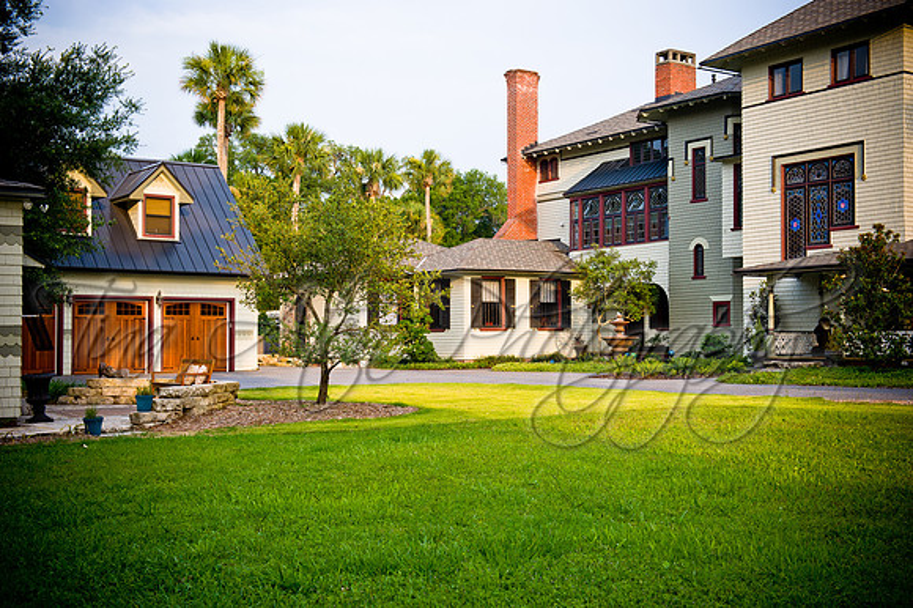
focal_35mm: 45
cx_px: 456
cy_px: 304
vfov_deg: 29.8
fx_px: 1141
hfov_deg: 43.6
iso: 200
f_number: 11
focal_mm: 45
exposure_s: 1/50
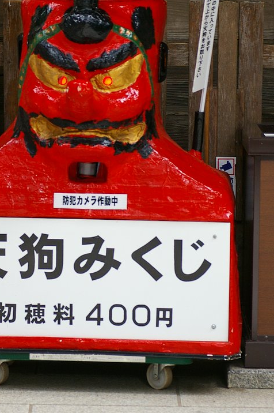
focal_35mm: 193
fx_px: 2208
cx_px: 87
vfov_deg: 10.7
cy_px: 130
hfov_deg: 7.1
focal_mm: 90
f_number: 4.5
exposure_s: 1/60
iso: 400
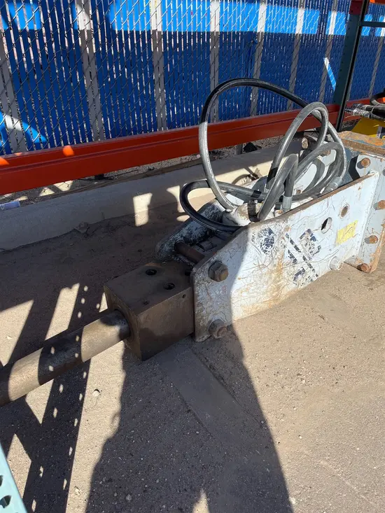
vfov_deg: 67.3
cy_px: 256
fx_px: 385
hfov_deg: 53.1
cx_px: 192
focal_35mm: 26
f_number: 1.6
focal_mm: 5.1
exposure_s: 1/1890
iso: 50
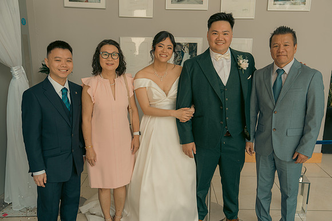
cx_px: 166
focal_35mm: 33
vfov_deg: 40.0
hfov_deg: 57.2
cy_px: 110
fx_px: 304
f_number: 3.5
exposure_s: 1/160
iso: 125
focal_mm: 33
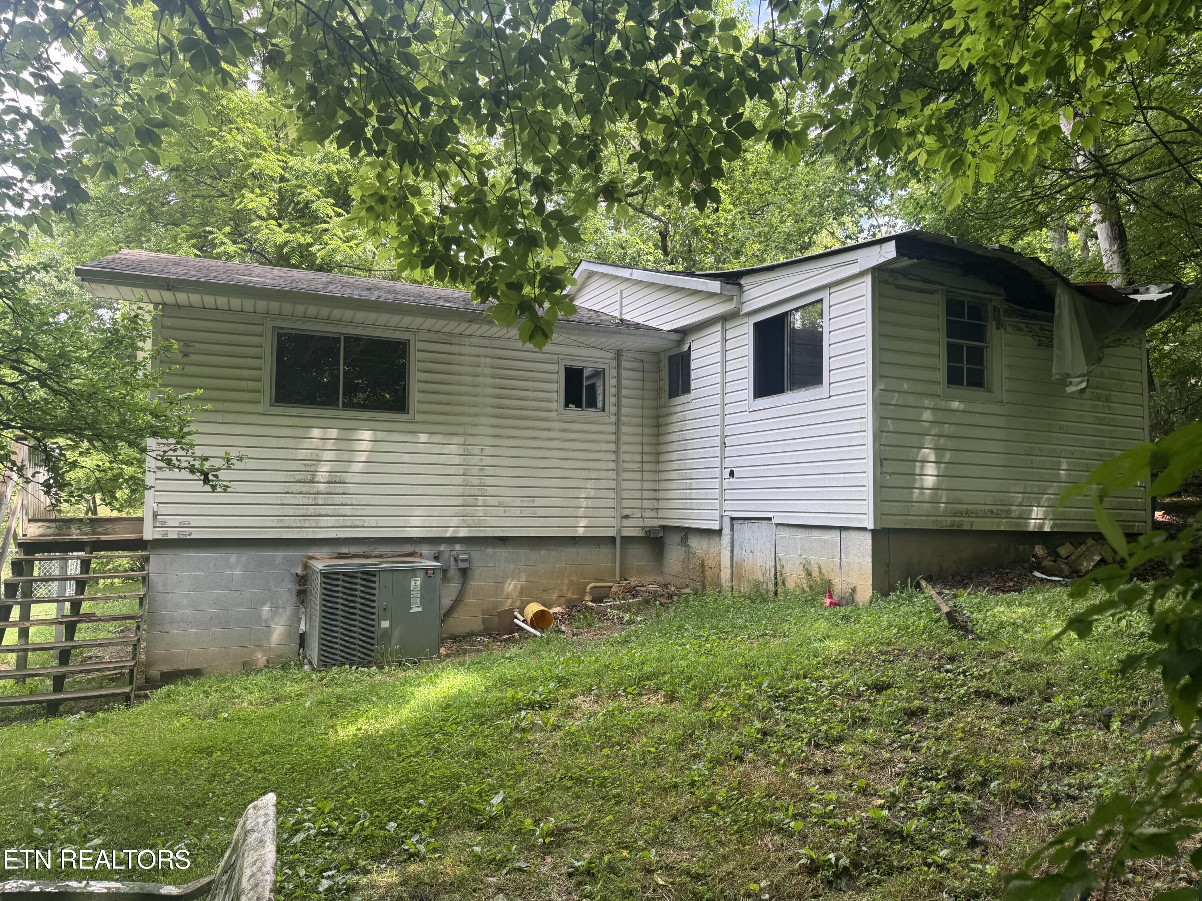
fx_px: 833
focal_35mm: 24
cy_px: 450
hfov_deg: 71.6
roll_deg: -0.1
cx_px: 601
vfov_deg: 56.8
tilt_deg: +4.2
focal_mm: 6.76
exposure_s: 1/325
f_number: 1.78
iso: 80
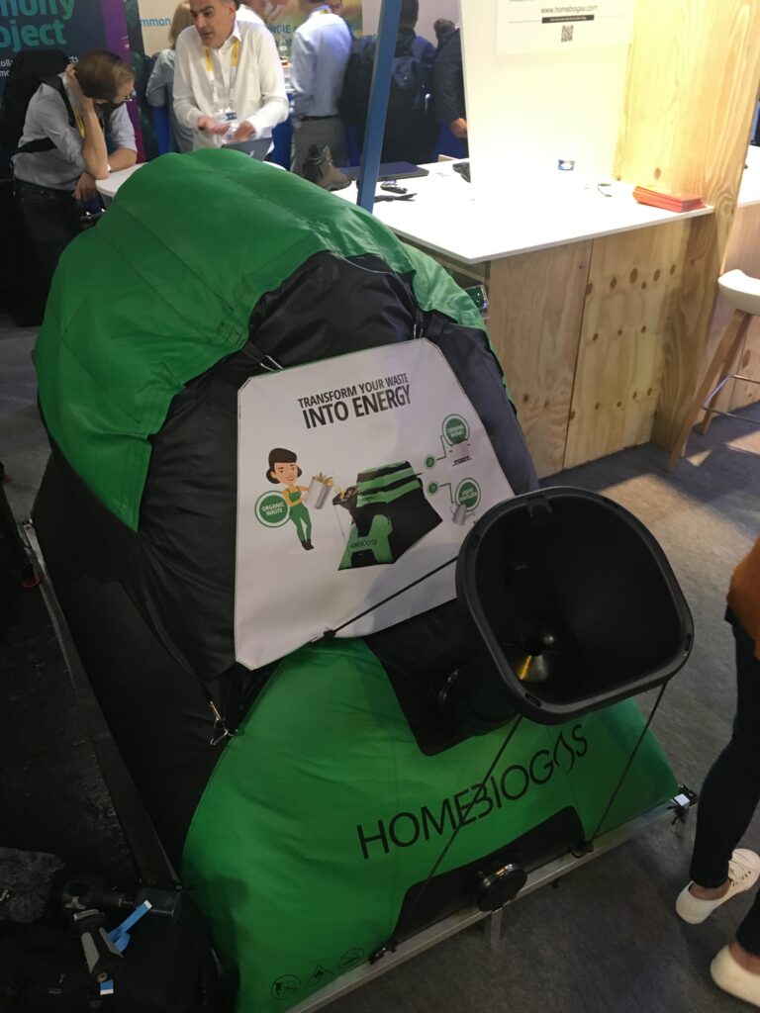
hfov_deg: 48.2
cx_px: 380
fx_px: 849
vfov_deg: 61.7
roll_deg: +0.2
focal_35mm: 29
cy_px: 506
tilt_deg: -31.4
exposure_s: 1/20
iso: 200
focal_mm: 4.15
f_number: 2.2
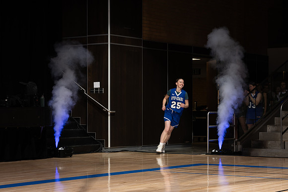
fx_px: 708
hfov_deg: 23.0
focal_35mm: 88
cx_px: 173
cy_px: 108
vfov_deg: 15.5
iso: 80
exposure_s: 1/125
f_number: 4.5
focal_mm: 59
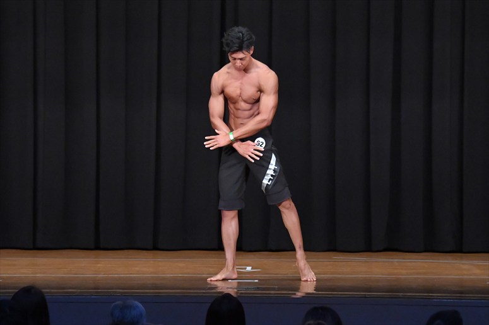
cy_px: 162
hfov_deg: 10.2
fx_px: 2743
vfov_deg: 6.8
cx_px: 244
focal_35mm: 202
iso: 8000
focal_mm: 135
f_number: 5.6
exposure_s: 1/400
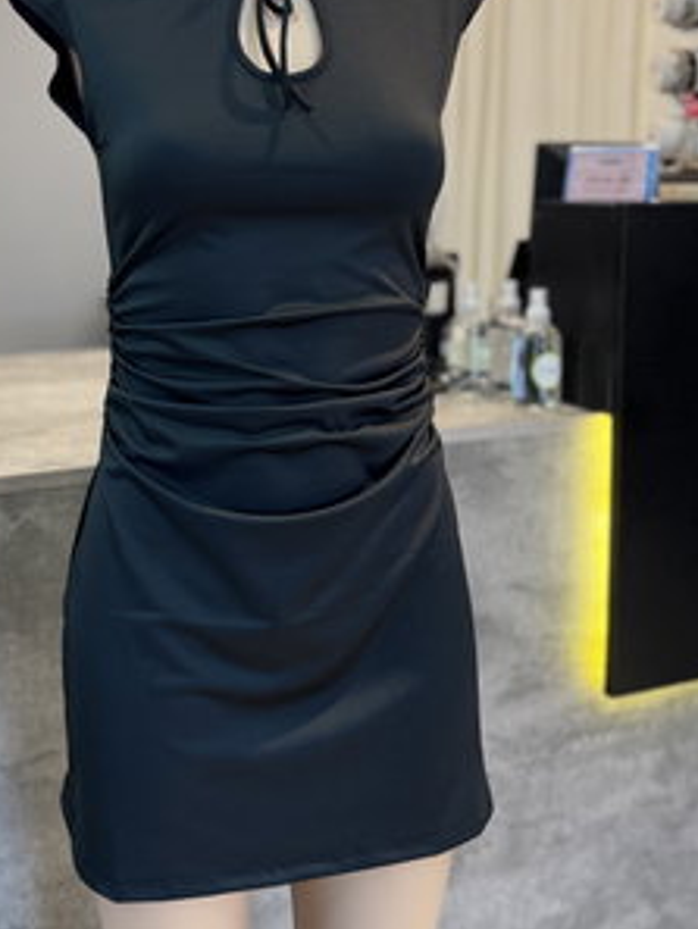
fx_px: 1155
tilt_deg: -5.3
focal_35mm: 43
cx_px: 235
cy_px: 286
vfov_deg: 43.0
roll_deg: +1.2
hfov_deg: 33.3
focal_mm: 6.76
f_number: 1.78
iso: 160
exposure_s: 1/100
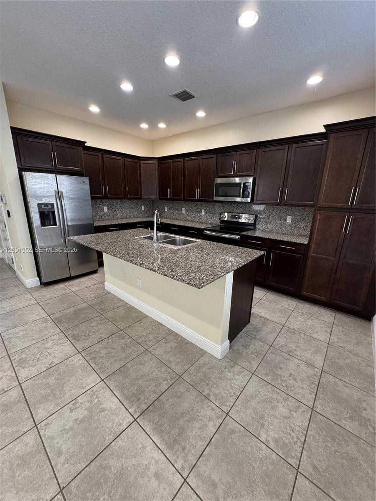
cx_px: 188
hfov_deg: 85.7
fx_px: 203
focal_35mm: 14
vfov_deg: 102.1
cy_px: 250
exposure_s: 1/60
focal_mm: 2.22
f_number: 2.2
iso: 200
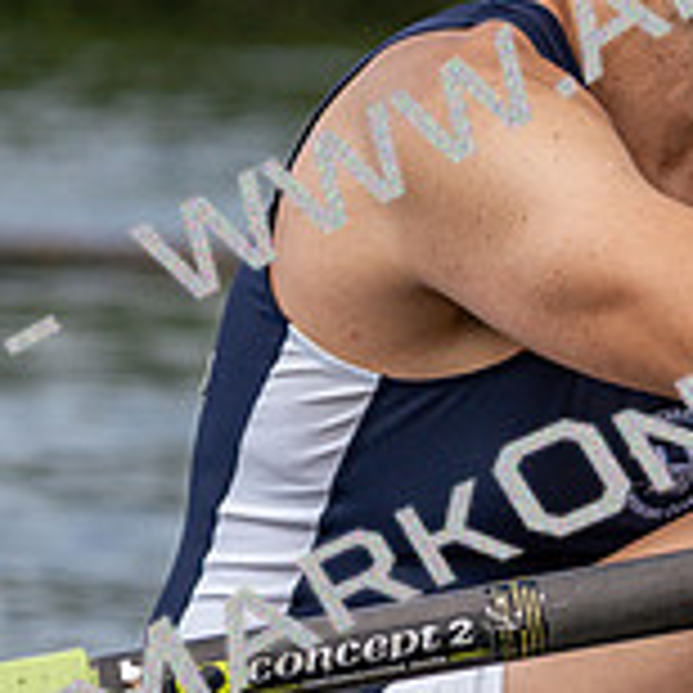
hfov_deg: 2.7
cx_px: 688
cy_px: 313
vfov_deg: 2.7
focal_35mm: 641
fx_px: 14518
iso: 400
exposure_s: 1/1600
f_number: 5.6
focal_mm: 200
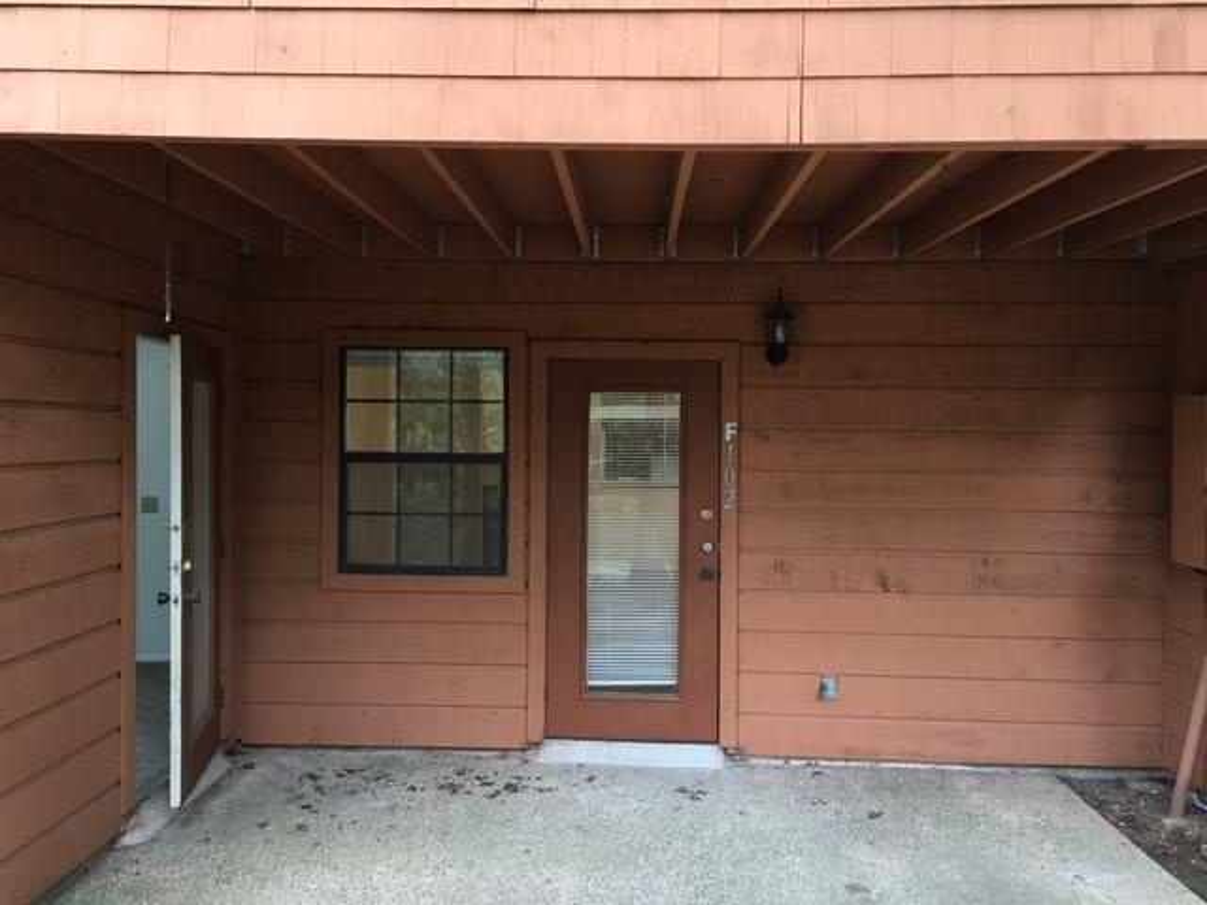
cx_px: 604
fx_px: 1011
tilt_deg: +0.4
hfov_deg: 61.7
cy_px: 452
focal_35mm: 29
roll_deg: +0.4
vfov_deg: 48.2
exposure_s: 1/30
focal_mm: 4.15
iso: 32
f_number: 2.2
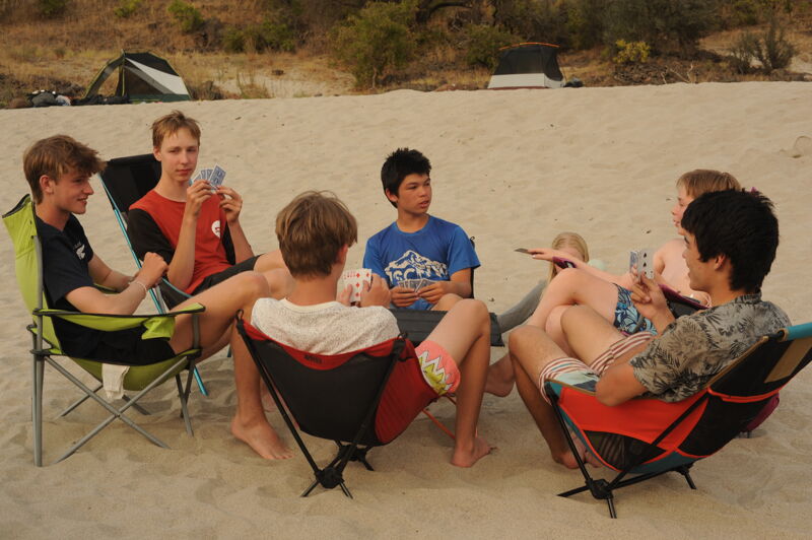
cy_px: 270
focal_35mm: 50
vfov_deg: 26.9
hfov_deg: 39.6
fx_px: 1127
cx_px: 406
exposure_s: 1/100
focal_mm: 50
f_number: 11
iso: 320
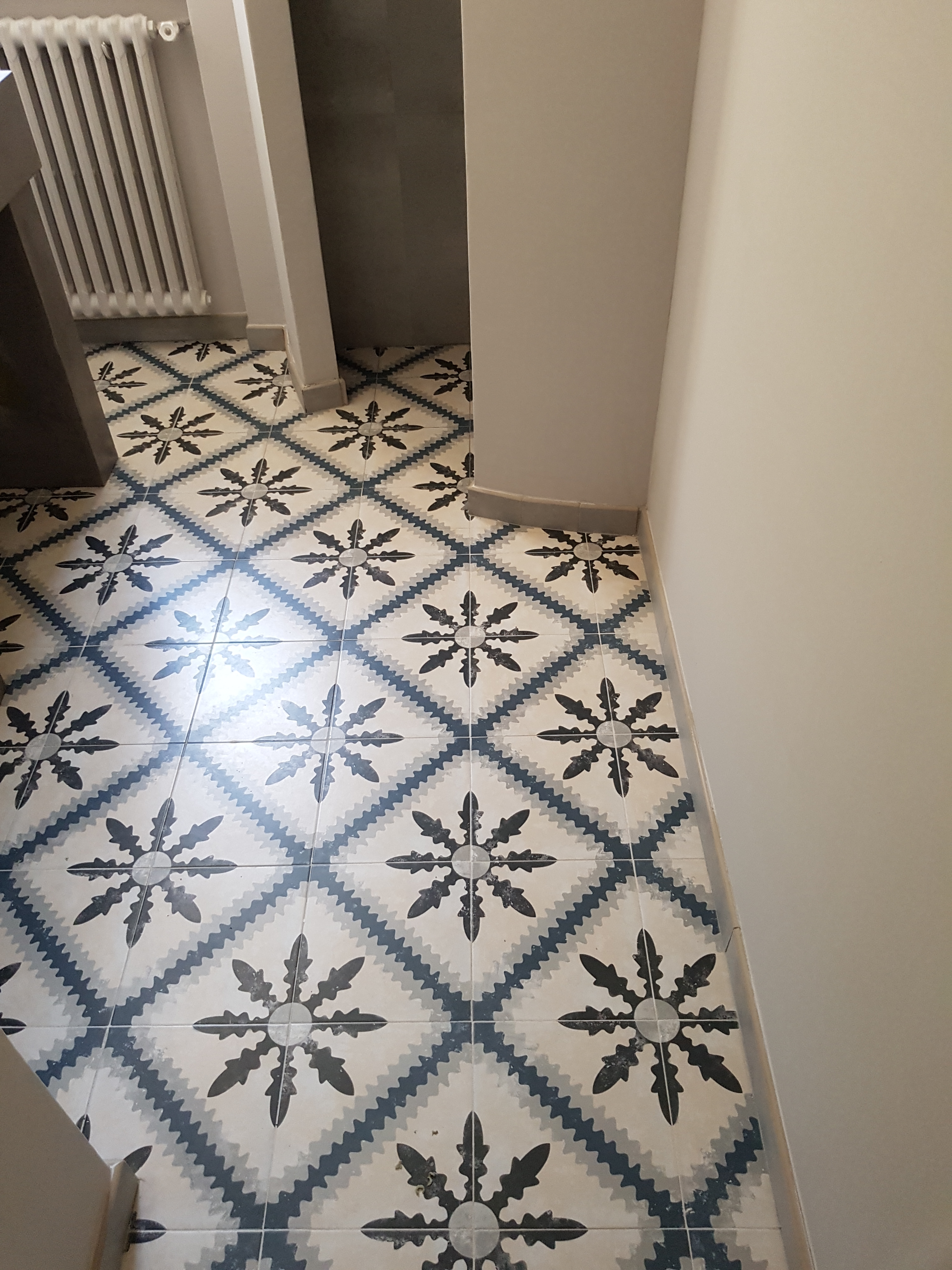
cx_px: 476
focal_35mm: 26
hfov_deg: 53.1
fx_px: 953
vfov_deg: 67.3
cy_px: 635
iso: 200
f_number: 1.7
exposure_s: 1/16
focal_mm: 4.2
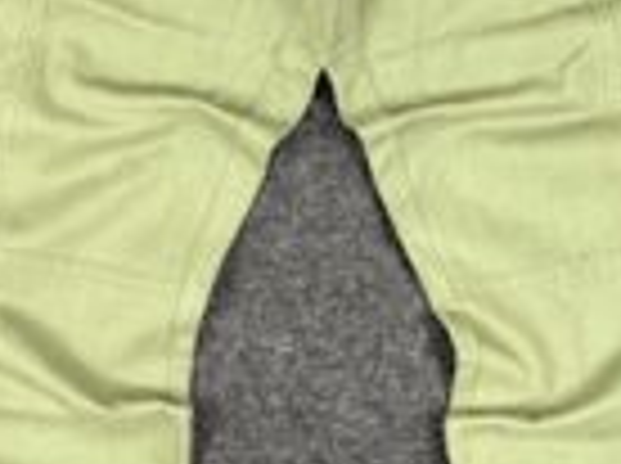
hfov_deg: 21.1
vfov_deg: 15.6
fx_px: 1665
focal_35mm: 93
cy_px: 7
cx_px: 338
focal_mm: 6.76
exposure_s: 1/100
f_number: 1.78
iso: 160
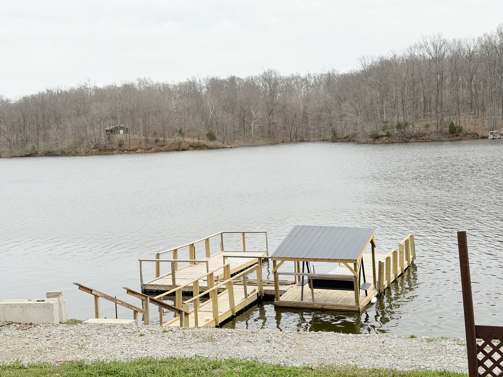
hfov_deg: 39.7
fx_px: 697
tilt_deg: -4.6
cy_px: 188
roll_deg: +4.0
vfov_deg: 30.3
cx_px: 252
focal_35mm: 48
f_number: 1.78
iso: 64
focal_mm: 6.76
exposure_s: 1/4878
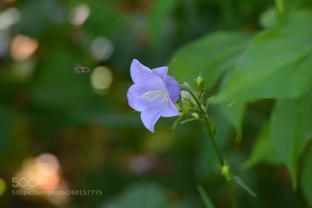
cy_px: 104
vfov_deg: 6.5
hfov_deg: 9.8
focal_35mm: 210
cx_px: 156
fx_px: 1820
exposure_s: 1/125
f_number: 6.3
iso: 400
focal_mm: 140
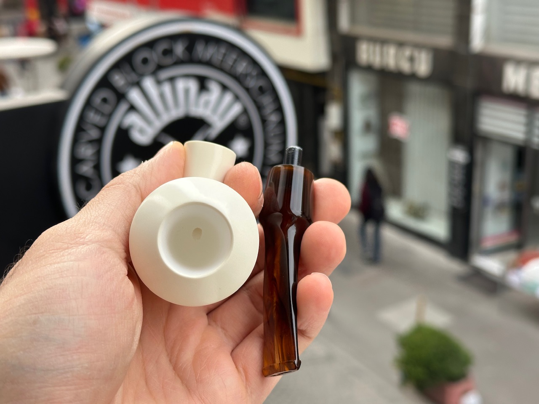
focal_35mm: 48
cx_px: 270
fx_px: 747
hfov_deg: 39.7
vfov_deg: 30.3
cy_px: 202
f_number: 1.78
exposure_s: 1/590
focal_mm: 6.86
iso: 64
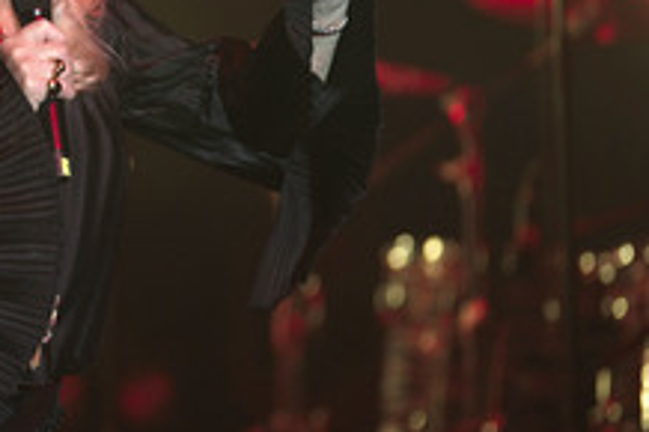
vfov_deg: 2.5
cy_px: 98
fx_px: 10052
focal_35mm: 558
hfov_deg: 3.7
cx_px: -10
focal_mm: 270
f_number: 2.8
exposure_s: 1/320
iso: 1600
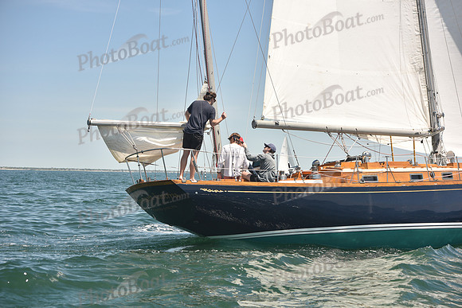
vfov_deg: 19.5
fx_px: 899
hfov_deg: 28.8
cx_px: 231
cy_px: 154
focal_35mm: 70
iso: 250
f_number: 4.5
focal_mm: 70
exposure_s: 1/800
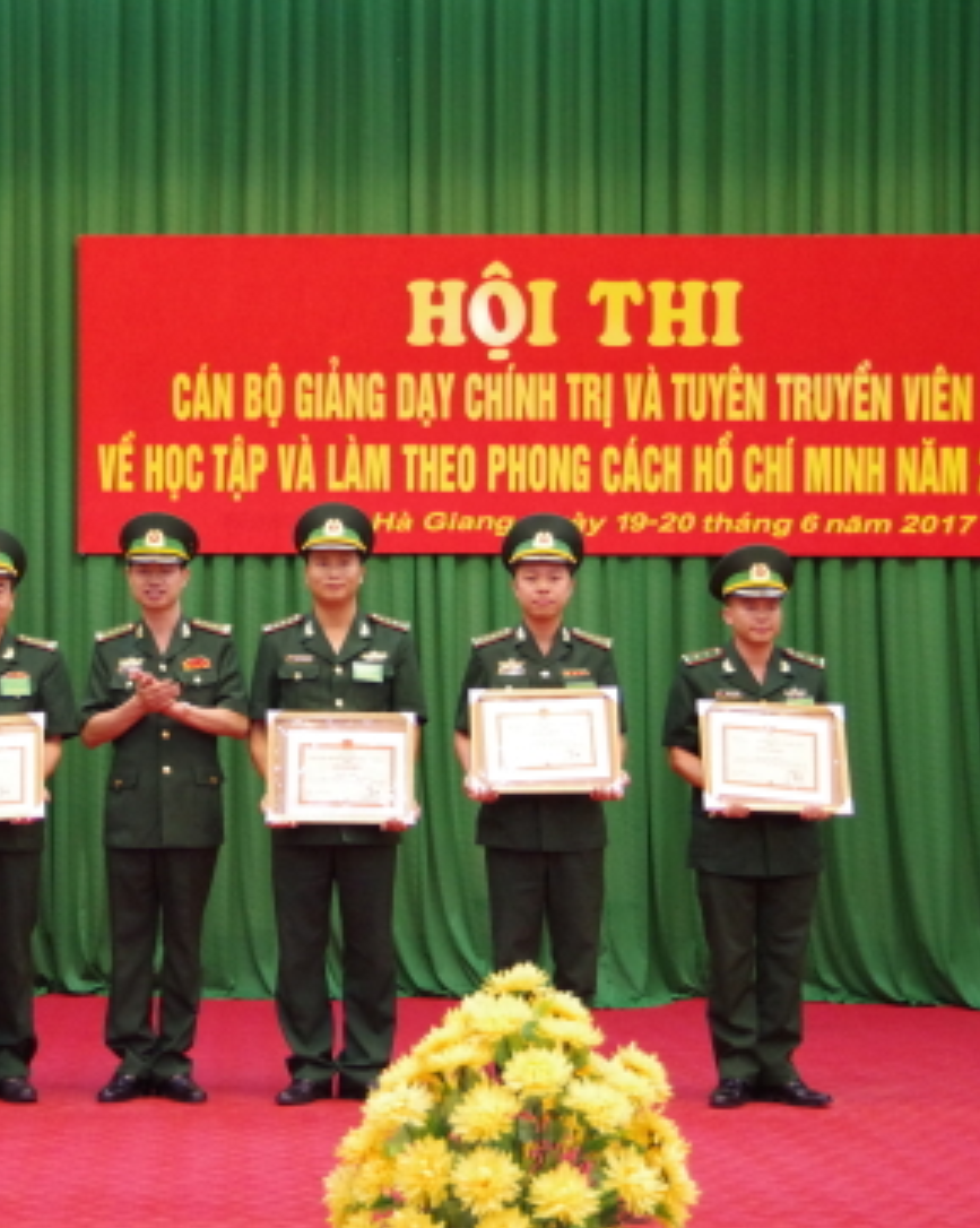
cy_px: 617
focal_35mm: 77
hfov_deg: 19.7
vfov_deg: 24.8
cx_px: 180
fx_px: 2795
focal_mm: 36
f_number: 4.5
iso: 3200
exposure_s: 1/25
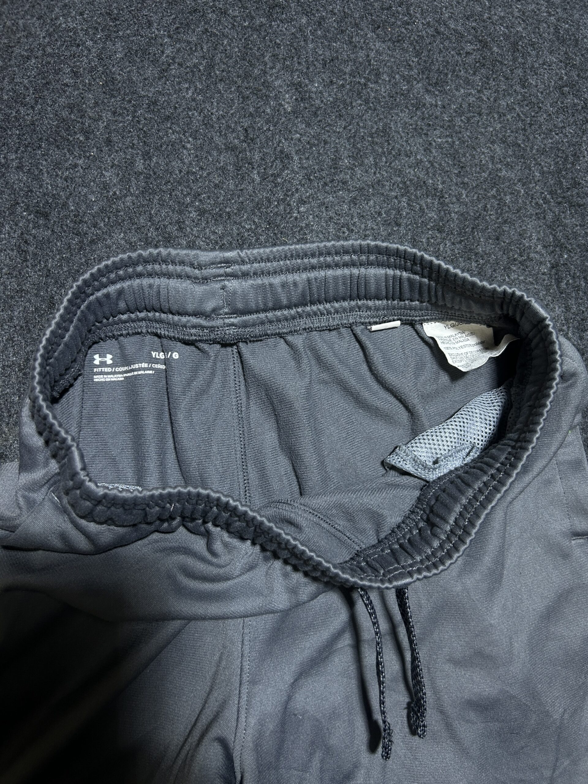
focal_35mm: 26
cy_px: 392
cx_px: 294
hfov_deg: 53.1
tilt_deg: -55.4
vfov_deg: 67.3
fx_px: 589
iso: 100
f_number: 1.5
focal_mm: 5.7
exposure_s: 1/100
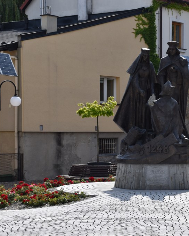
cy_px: 118
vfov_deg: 18.1
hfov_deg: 14.4
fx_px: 741
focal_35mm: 106
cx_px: 170
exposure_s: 1/400
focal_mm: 50
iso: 200
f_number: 10
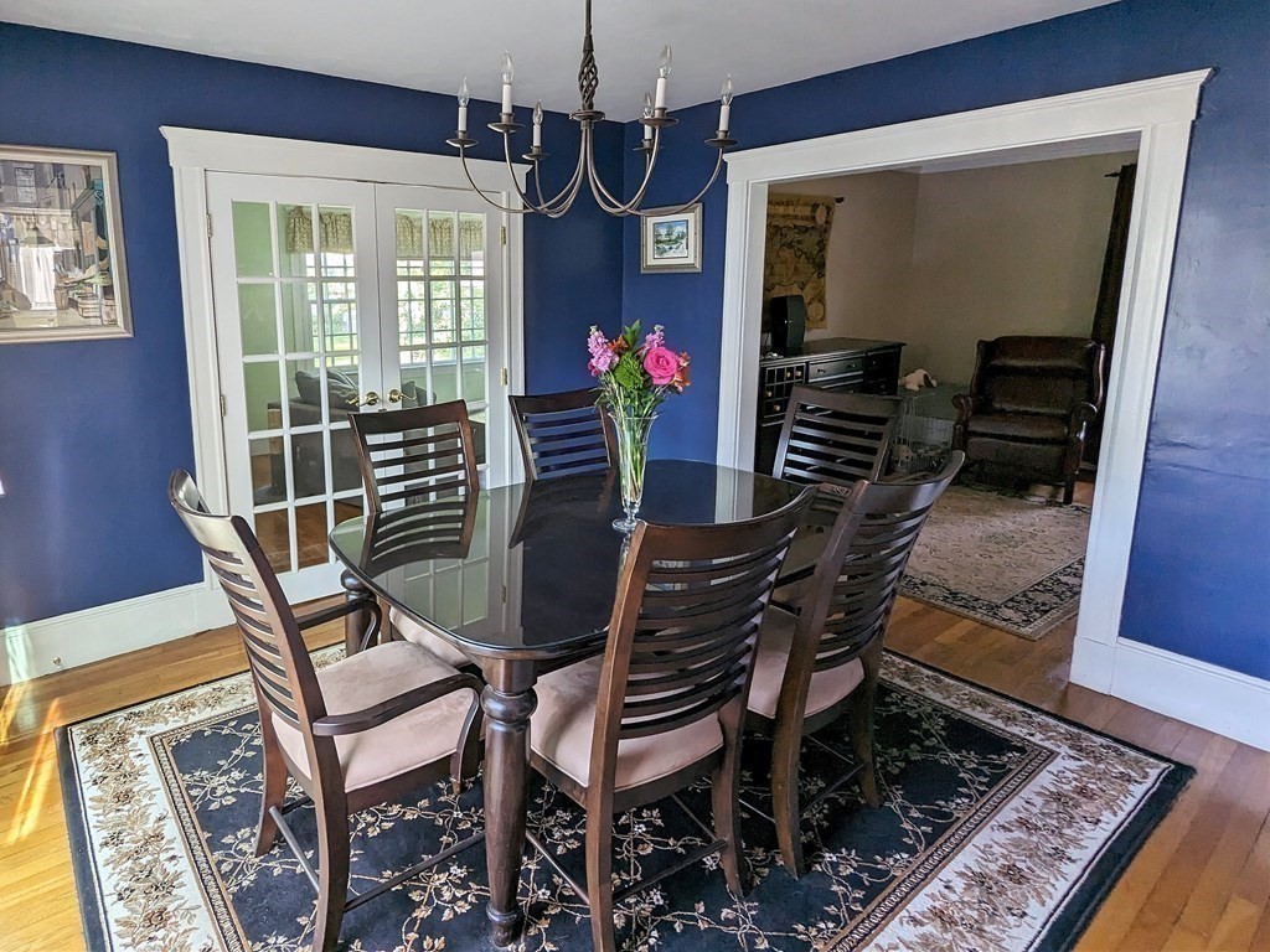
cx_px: 635
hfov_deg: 94.5
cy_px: 476
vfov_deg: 78.1
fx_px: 587
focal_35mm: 16
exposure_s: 1/60
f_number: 2.2
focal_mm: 2.35
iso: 60
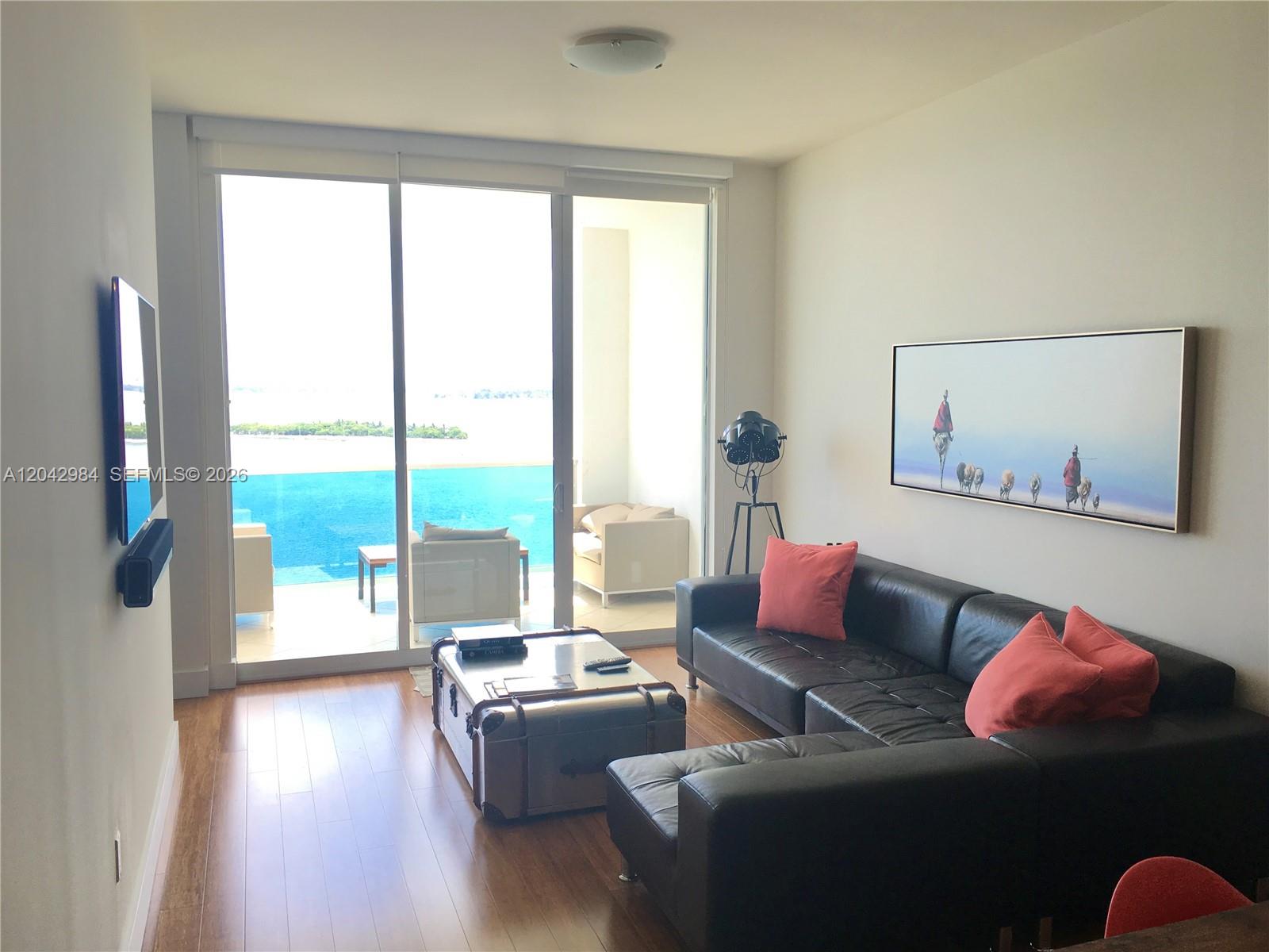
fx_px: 1063
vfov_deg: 48.2
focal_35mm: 29
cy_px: 476
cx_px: 634
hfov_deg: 61.7
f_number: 2.2
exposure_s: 1/166
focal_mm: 4.15
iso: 25
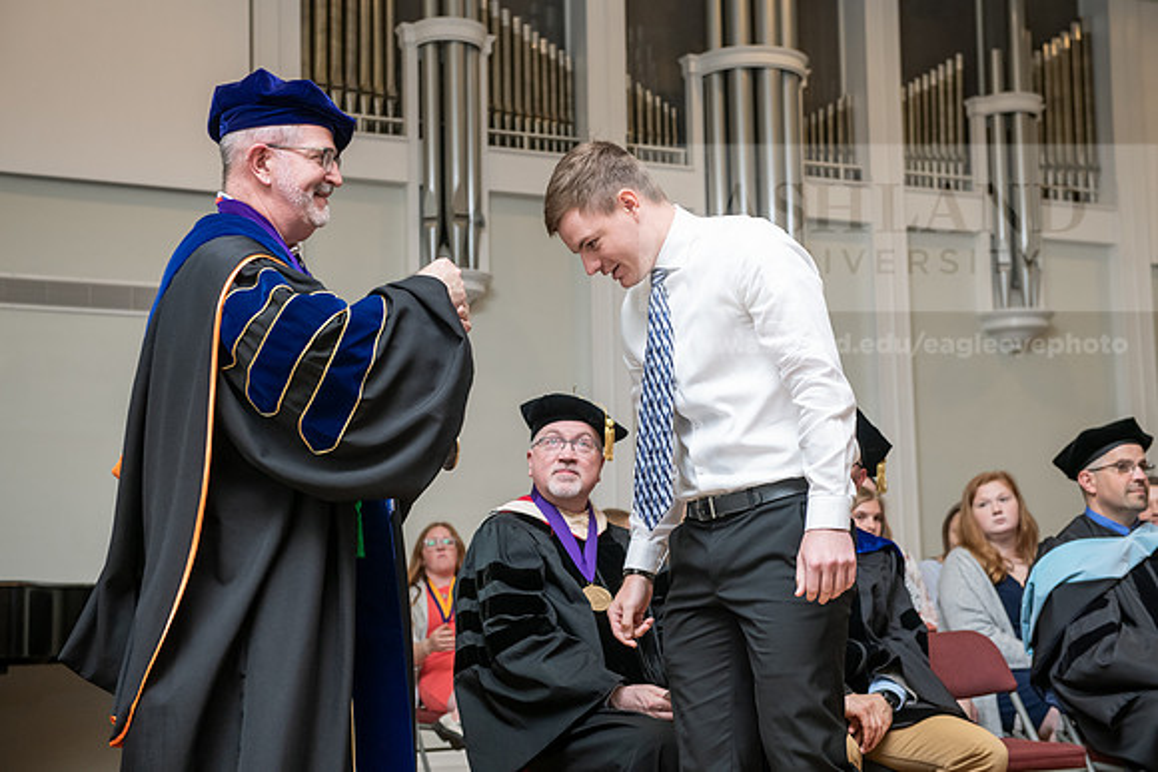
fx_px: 1802
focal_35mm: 56
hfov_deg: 35.6
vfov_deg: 24.2
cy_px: 386
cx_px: 579
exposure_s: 1/200
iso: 1600
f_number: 4.5
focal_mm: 56
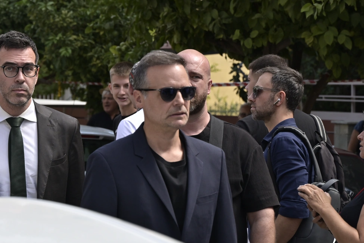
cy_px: 122
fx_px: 1739
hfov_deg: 11.9
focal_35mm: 172
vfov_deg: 8.0
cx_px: 182
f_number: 8
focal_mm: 115
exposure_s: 1/640
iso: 400
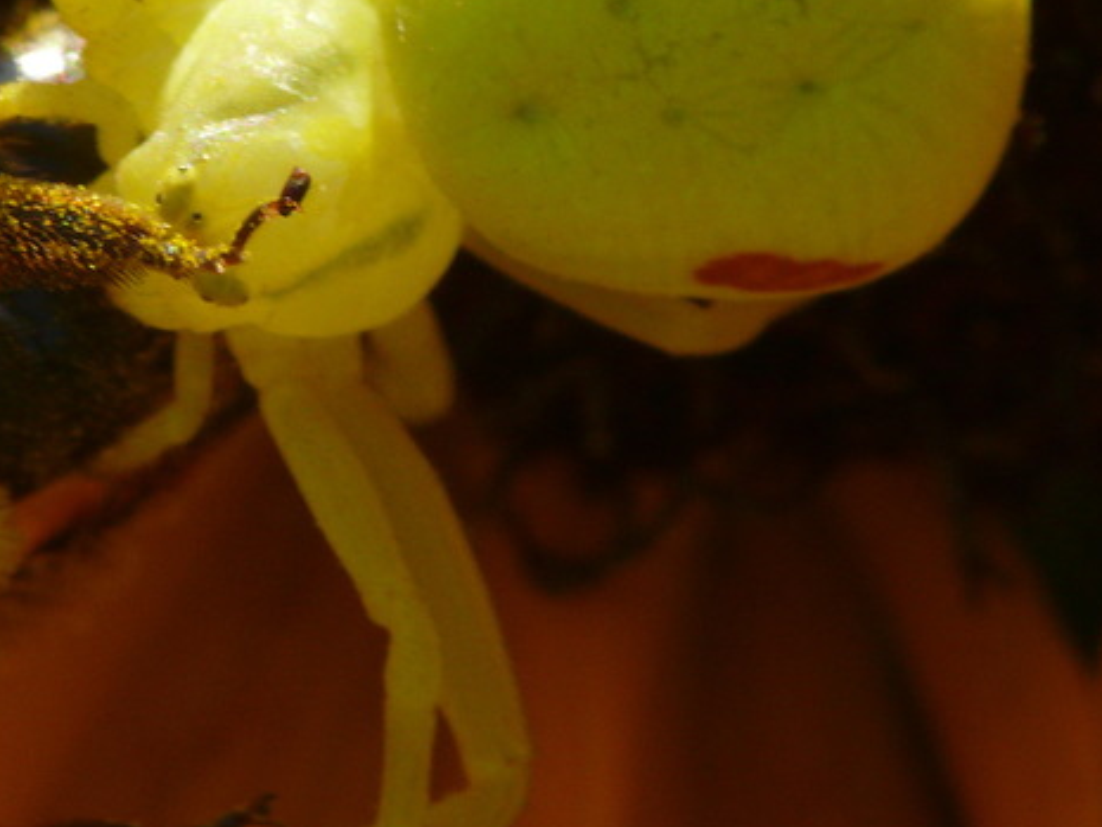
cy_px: 123
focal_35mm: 770
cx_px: 231
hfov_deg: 2.6
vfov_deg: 1.9
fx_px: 24519
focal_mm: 88.8
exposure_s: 1/80
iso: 200
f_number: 11
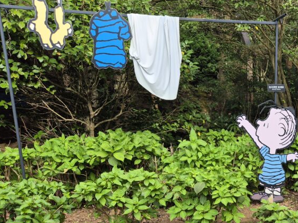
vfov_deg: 33.6
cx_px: 266
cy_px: 171
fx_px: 362
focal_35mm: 42
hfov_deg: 41.4
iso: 25
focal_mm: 5.4
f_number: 1.8
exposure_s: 1/298
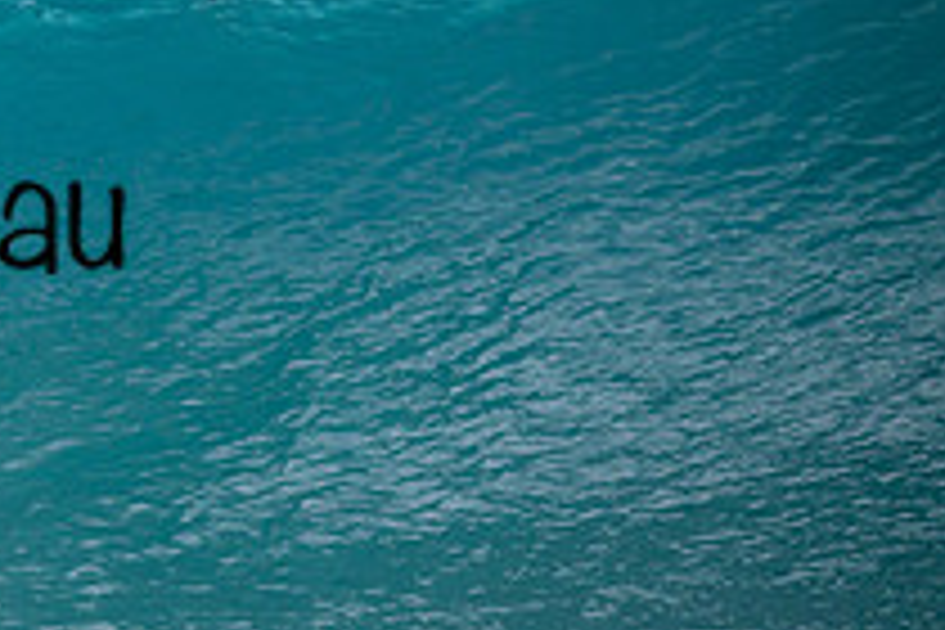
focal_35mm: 2214
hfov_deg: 0.9
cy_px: 164
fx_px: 58113
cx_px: -351
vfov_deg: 0.6
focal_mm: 800
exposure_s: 1/2000
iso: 900
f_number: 6.3
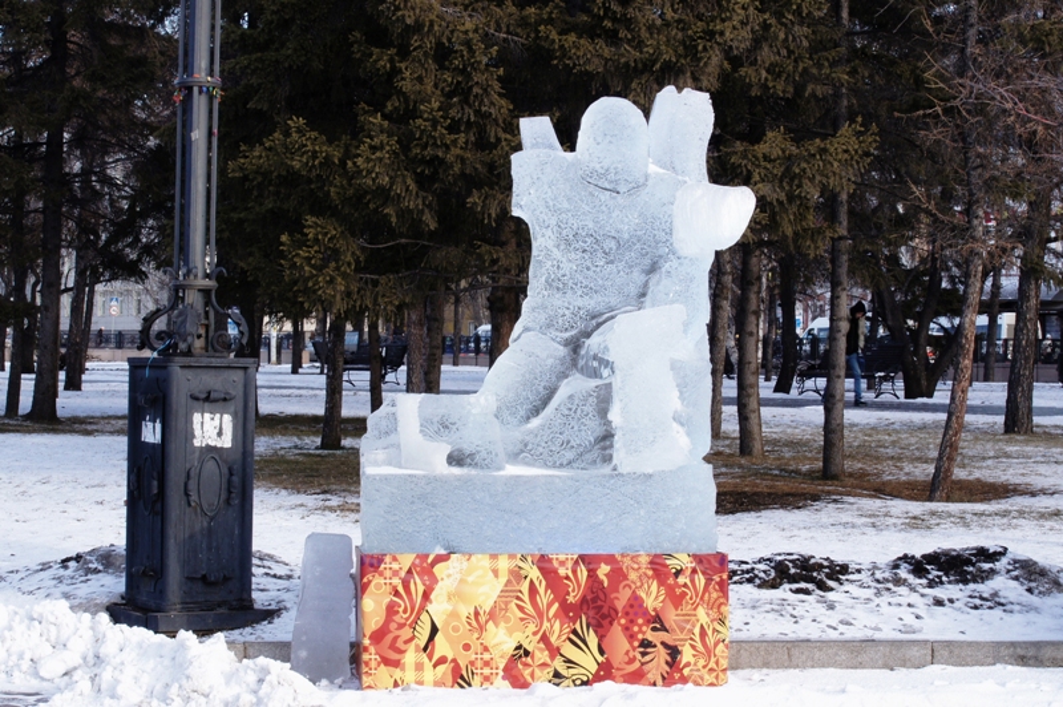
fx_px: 2434
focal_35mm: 82
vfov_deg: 16.5
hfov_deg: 24.6
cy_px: 354
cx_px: 532
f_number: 22
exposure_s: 1/50
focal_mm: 55
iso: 400
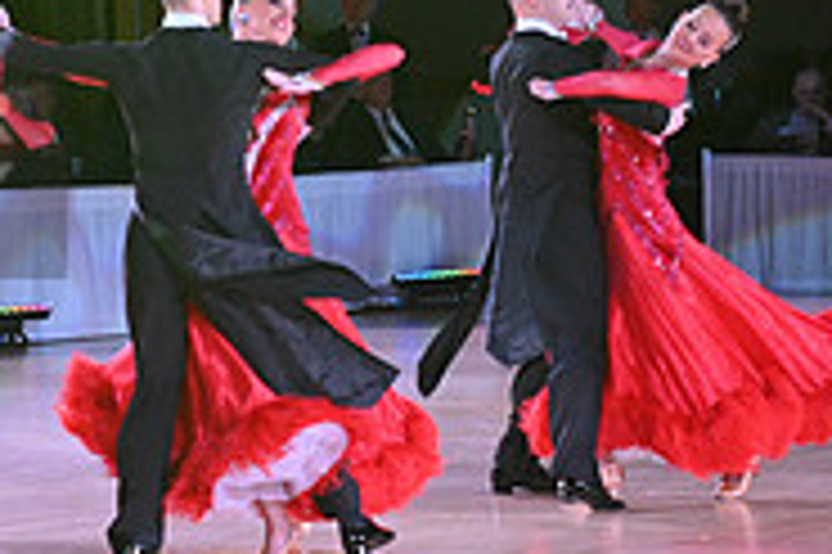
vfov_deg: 5.3
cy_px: 160
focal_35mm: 257
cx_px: -423
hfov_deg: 7.9
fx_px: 5934
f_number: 4
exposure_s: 1/400
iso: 3200
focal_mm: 82
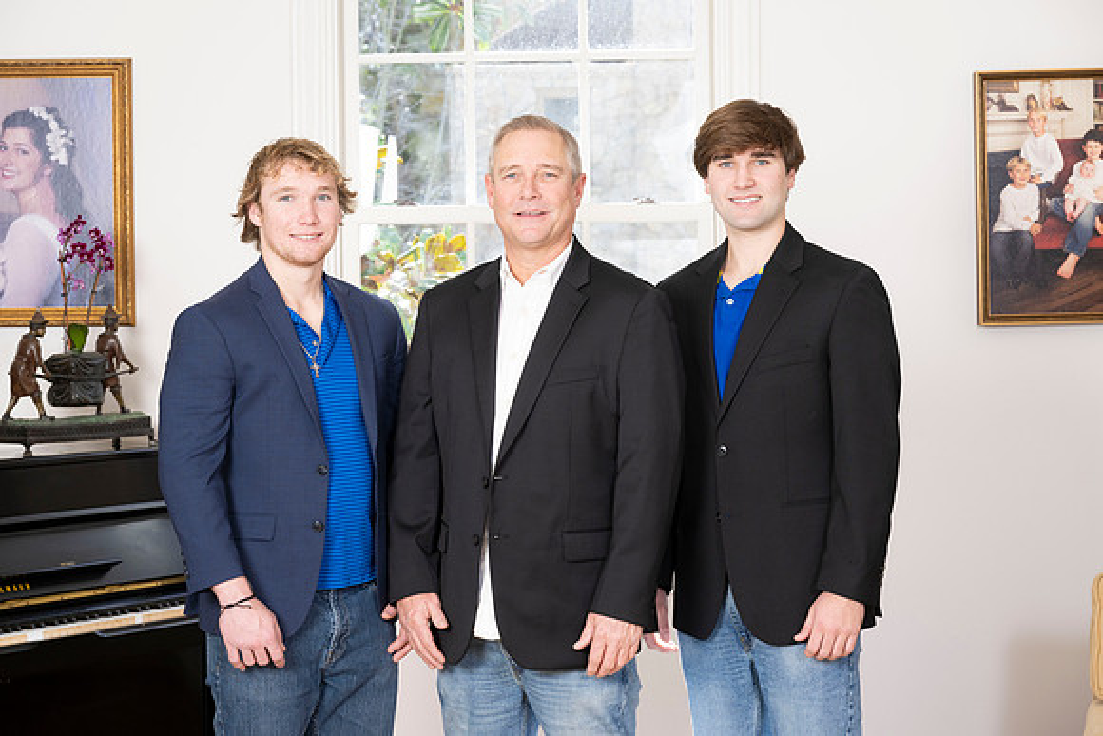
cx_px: 552
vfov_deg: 18.2
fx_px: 2298
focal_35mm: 75
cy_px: 368
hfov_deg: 27.0
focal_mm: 75
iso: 320
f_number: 8
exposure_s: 1/80
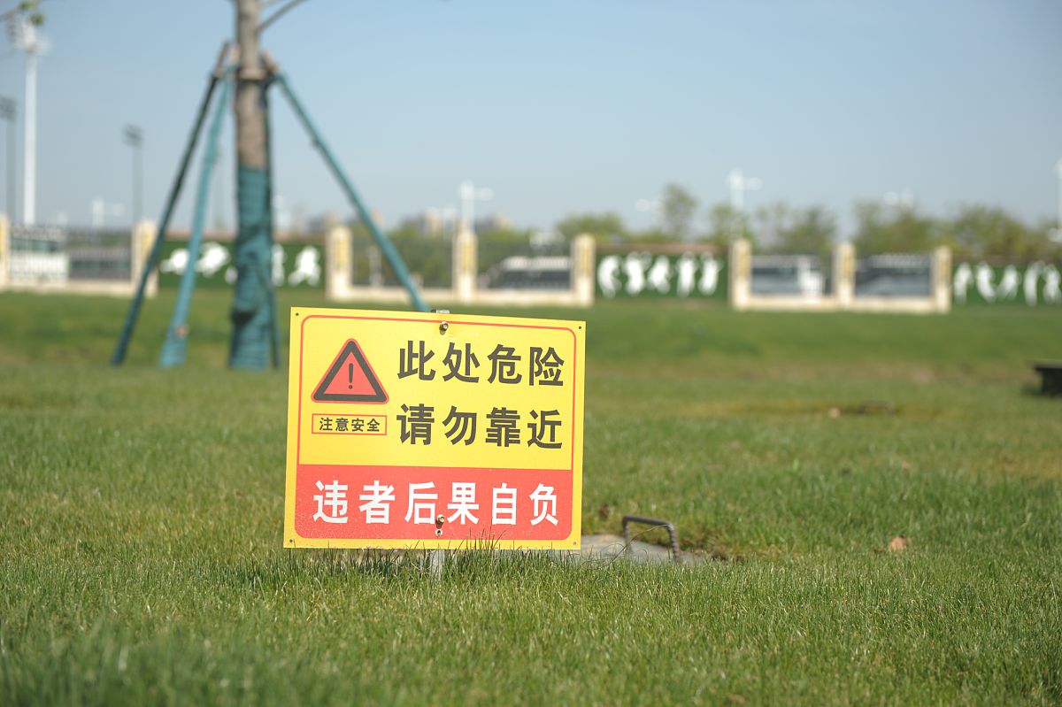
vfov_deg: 19.4
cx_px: 531
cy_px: 354
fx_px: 2064
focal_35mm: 70
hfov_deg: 28.9
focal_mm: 70
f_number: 4
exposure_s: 1/1000
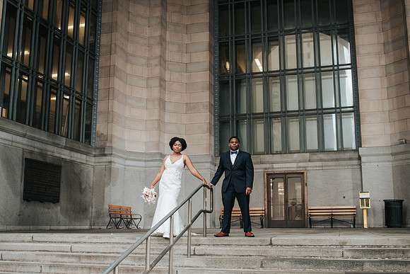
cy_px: 153
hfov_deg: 48.9
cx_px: 206
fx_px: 451
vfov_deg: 33.7
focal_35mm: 40
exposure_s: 1/125
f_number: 2.8
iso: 280
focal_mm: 35
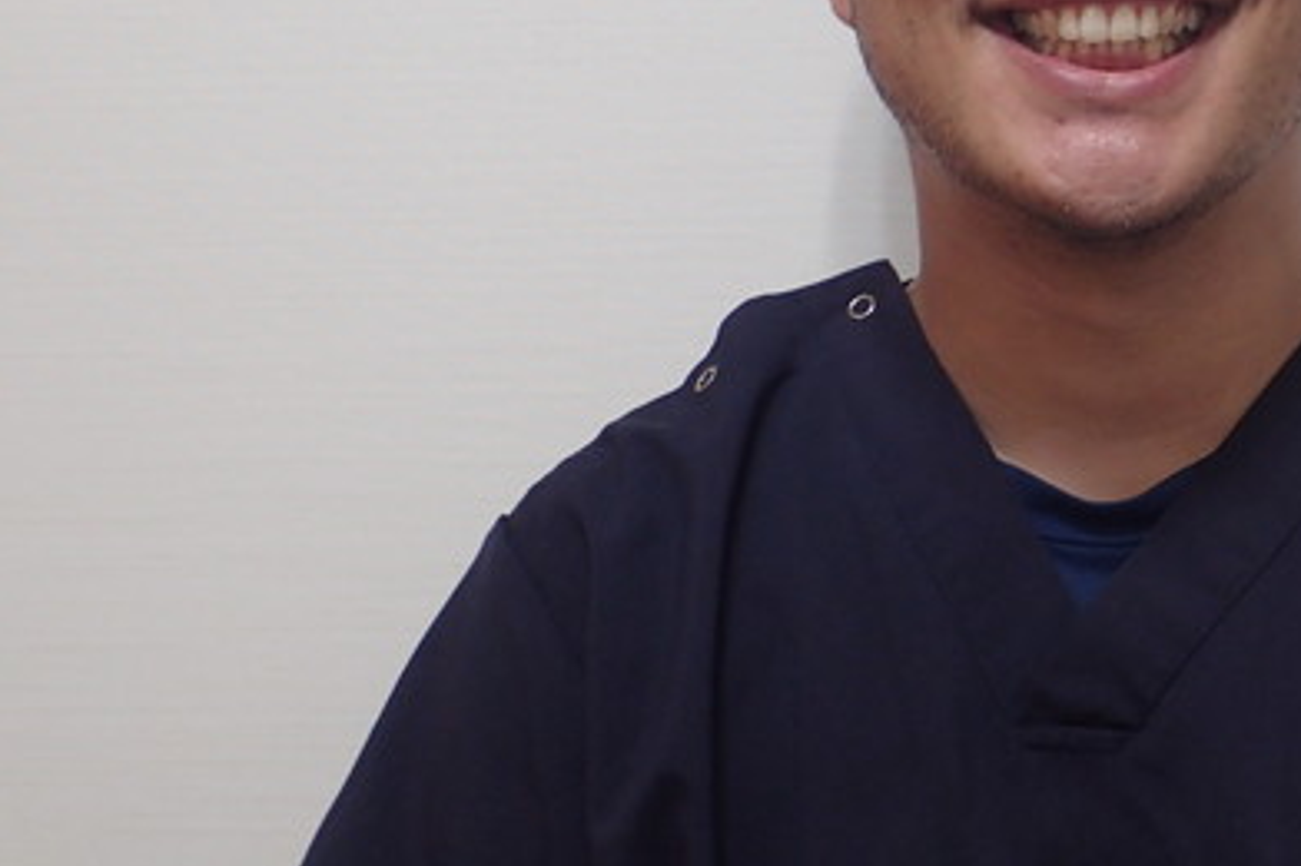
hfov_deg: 23.5
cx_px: 1059
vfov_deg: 16.0
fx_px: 3070
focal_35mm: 85
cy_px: 269
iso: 200
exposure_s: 1/50
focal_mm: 7.34
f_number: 2.8
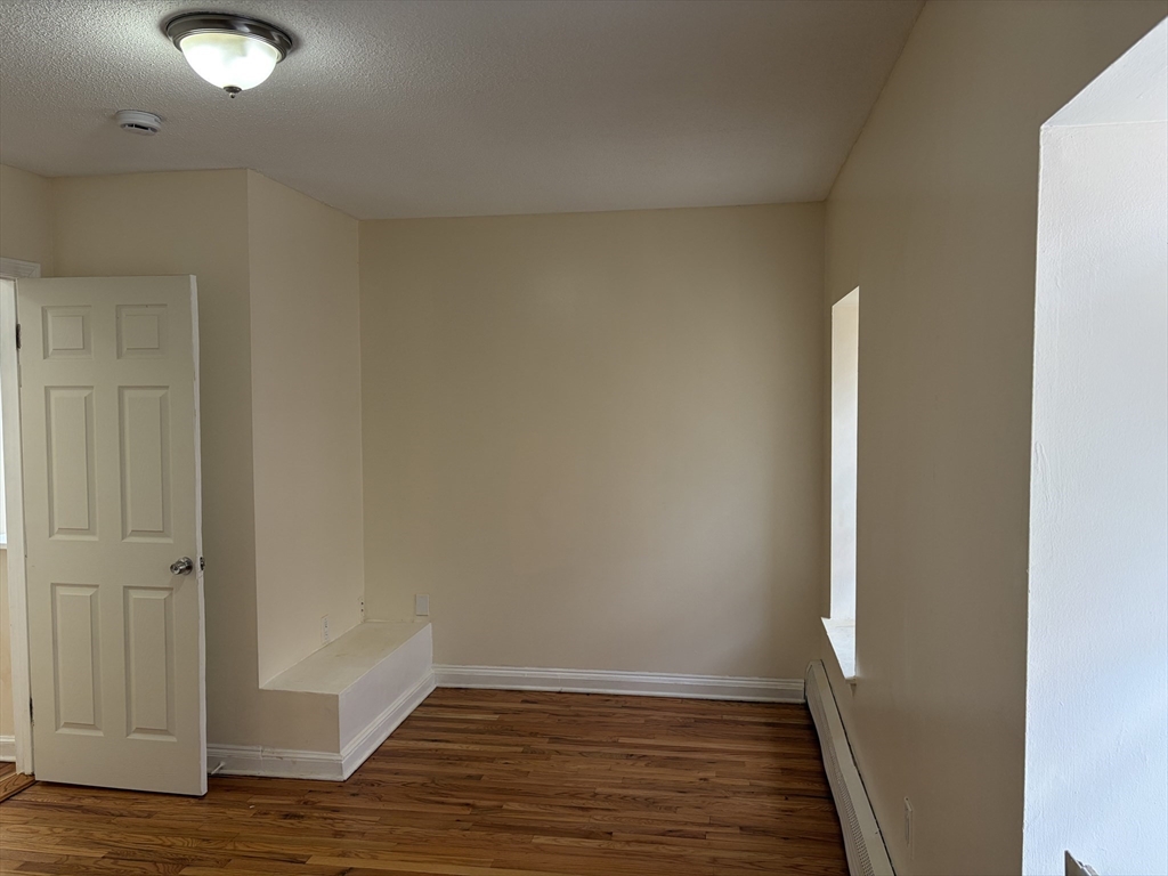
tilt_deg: -2.8
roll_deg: +0.0
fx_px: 877
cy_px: 438
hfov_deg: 67.3
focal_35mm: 26
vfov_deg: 53.1
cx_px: 584
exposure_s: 1/120
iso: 100
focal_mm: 5.96
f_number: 1.6
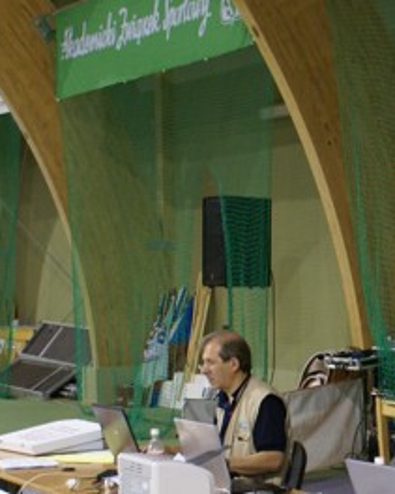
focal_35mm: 97
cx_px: 543
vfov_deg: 19.6
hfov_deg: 15.0
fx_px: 1418
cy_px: 393
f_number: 4.5
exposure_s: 1/13
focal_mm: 26
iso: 400
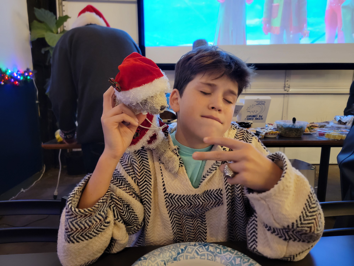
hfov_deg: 71.6
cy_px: 133
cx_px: 177
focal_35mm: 24
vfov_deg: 56.8
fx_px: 245
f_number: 1.8
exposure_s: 1/24
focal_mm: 6.7
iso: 640
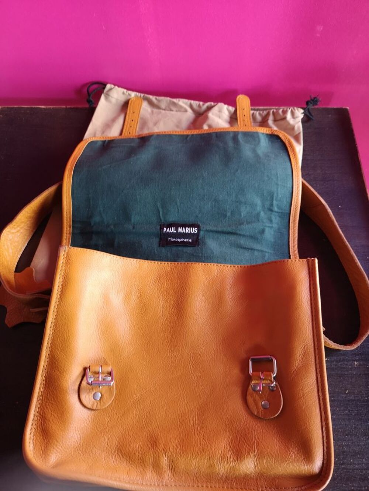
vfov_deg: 65.3
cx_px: 184
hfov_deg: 51.4
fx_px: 384
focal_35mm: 27
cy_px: 246
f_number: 1.8
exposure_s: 1/33.3
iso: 320
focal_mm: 3.95
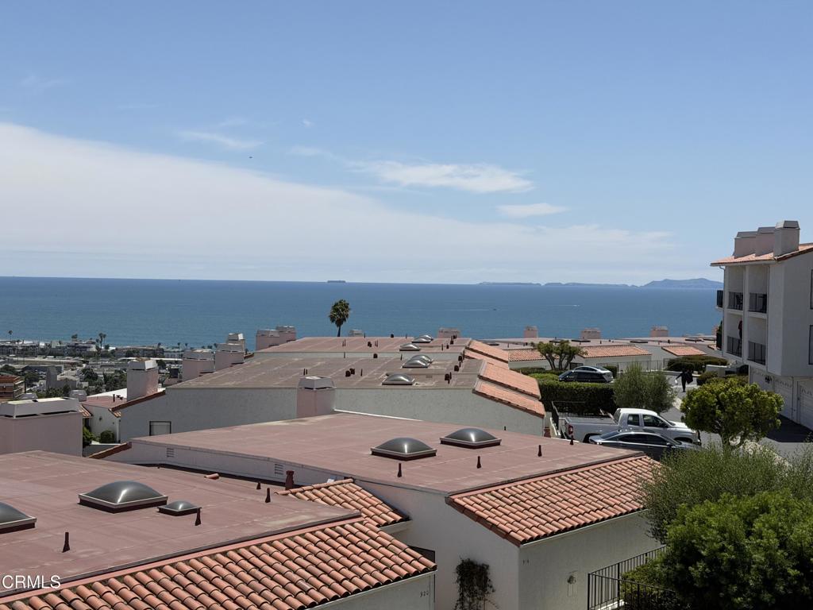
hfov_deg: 39.7
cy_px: 305
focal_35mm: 48
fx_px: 1127
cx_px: 406
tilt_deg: -1.7
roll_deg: -0.8
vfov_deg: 30.3
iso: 64
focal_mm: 6.76
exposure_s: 1/9901
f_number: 1.78
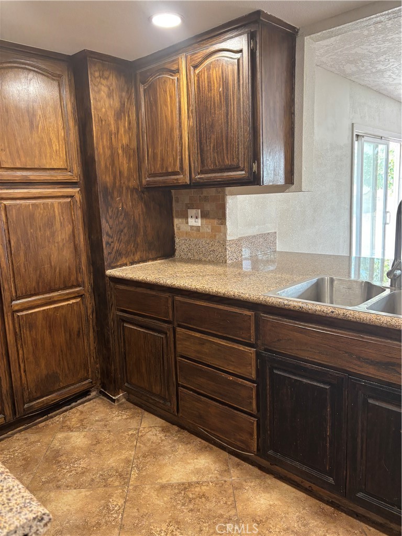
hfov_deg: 53.1
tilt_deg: -10.4
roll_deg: +1.3
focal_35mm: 26
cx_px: 201
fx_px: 403
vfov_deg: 67.3
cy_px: 268
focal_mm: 5.96
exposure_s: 1/60
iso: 125
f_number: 1.6
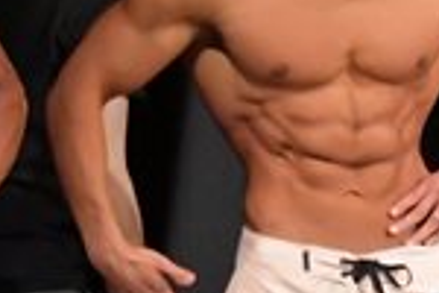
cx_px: 420
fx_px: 17046
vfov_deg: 1.0
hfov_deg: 1.5
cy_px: 369
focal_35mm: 1398
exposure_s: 1/400
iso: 8000
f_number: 5.6
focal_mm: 180
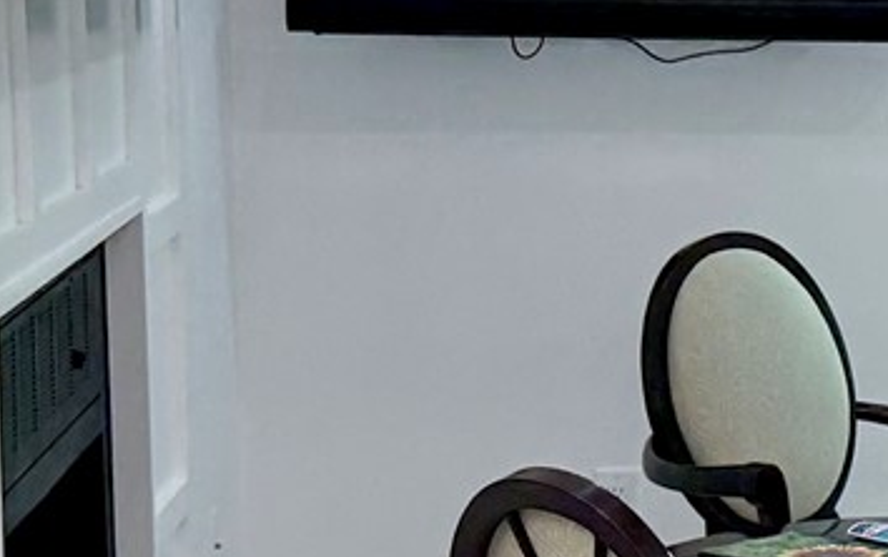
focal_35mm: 147
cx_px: 1259
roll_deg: -0.7
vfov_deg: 8.9
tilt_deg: -8.3
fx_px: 3561
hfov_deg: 13.5
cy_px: 316
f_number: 1.78
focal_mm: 6.76
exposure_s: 1/120
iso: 160
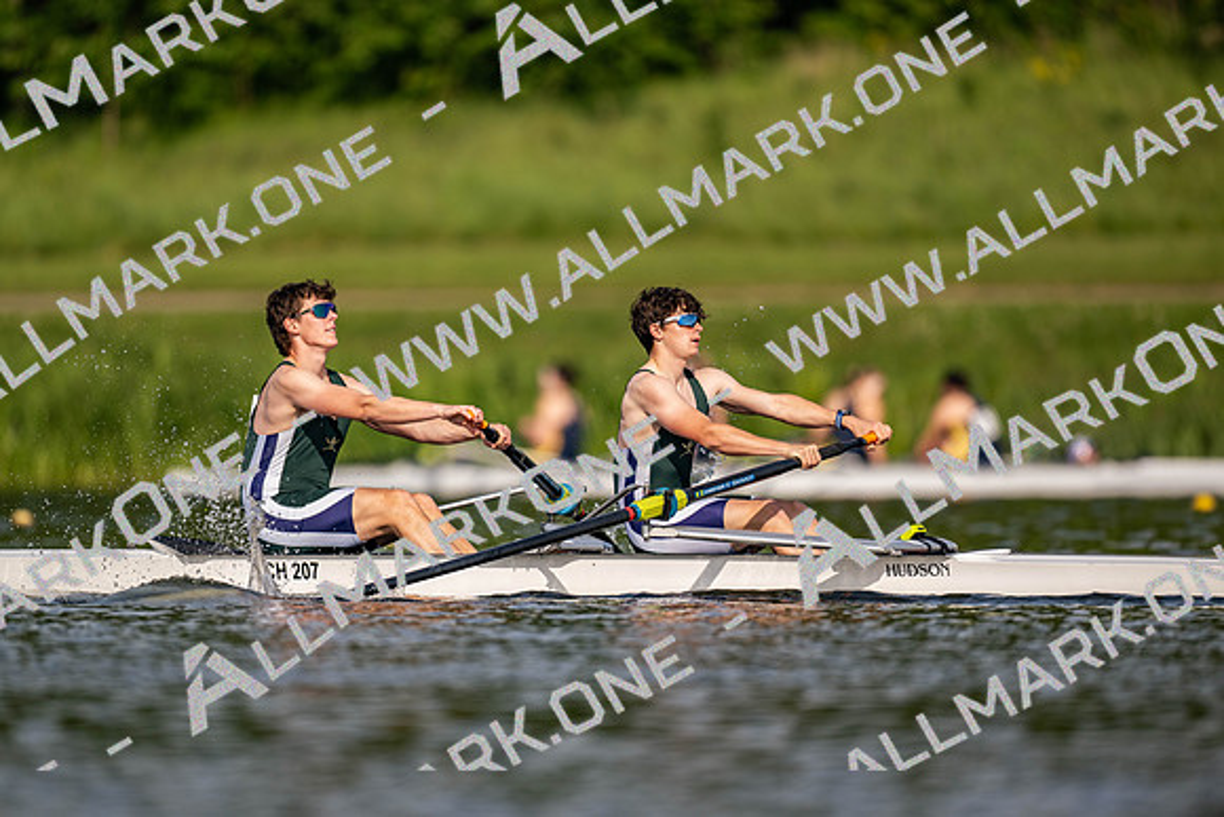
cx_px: 612
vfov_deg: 2.3
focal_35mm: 600
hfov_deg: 3.4
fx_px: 20404
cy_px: 408
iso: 220
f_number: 4
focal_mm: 600
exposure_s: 1/2500
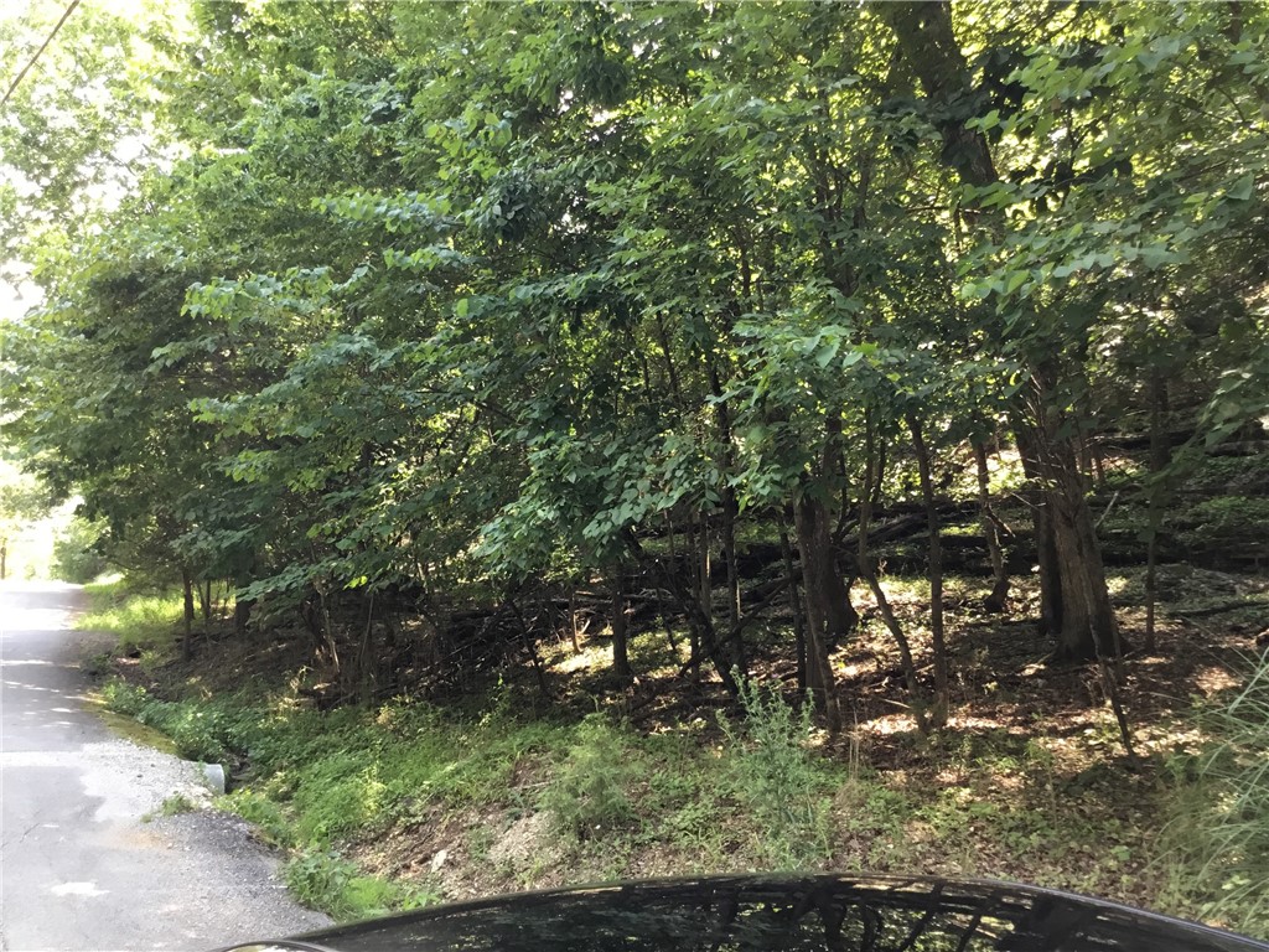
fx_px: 1136
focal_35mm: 31
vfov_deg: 45.4
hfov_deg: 58.4
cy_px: 476
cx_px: 634
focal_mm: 3.3
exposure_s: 1/40
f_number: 2.4
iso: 25
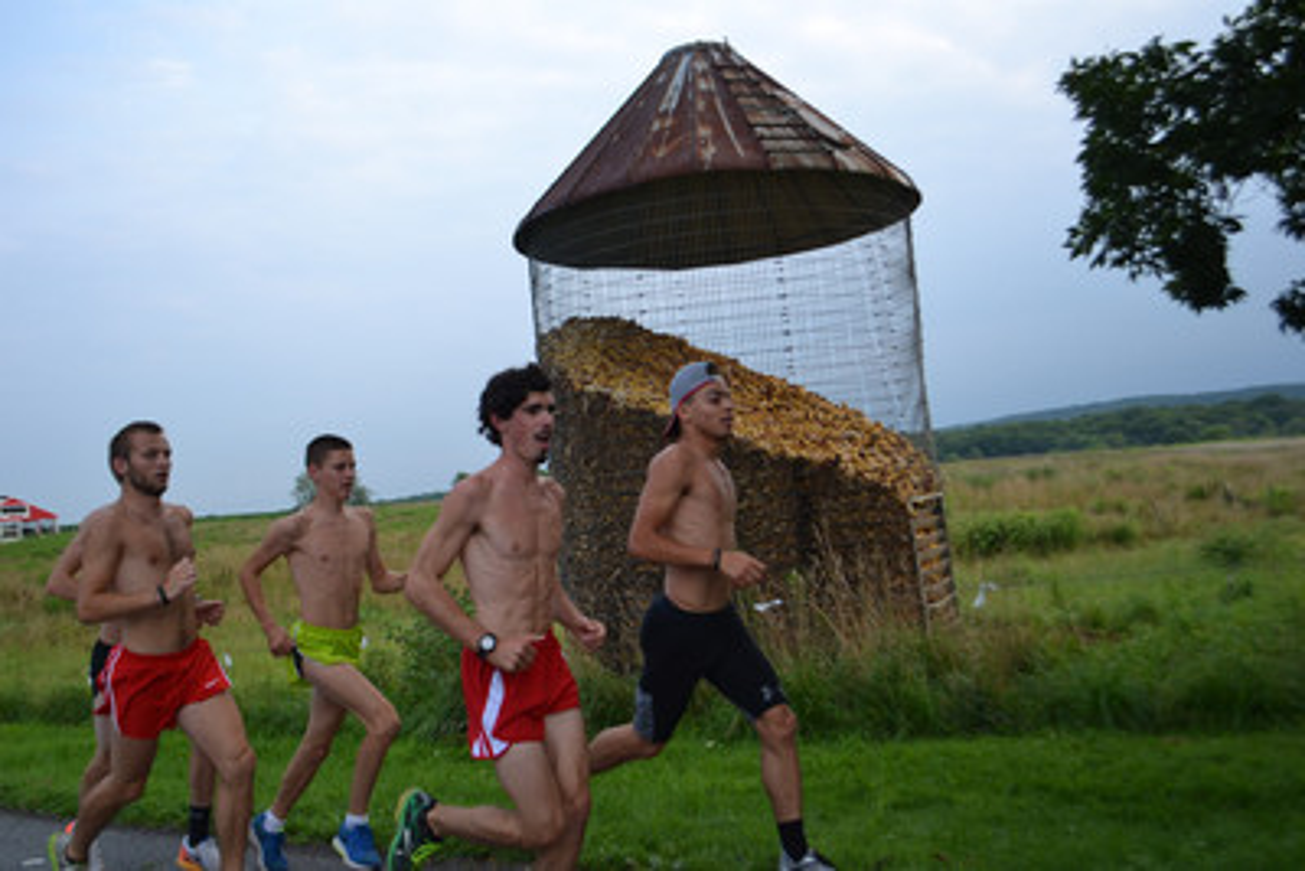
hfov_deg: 57.2
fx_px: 1197
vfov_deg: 40.0
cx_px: 652
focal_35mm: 33
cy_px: 436
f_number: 4
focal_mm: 22
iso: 400
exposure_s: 1/640
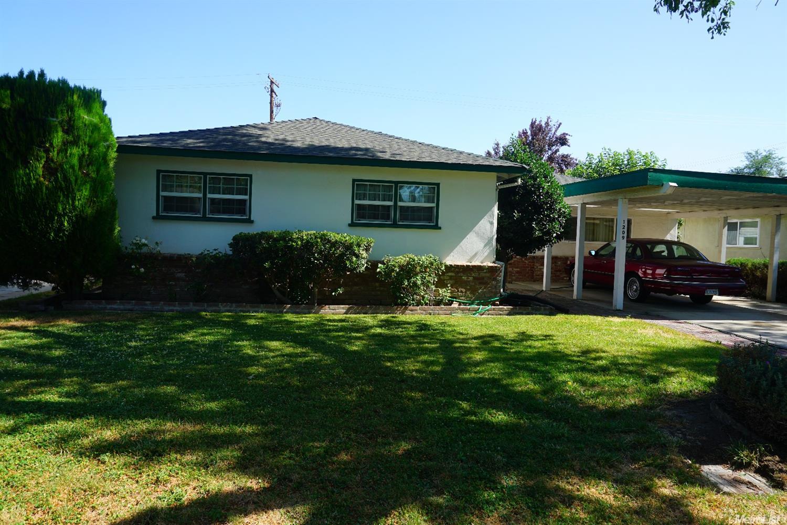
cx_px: 394
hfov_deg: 73.7
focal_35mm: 24
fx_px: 525
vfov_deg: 53.1
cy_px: 262
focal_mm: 16
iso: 100
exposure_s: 1/100
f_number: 9
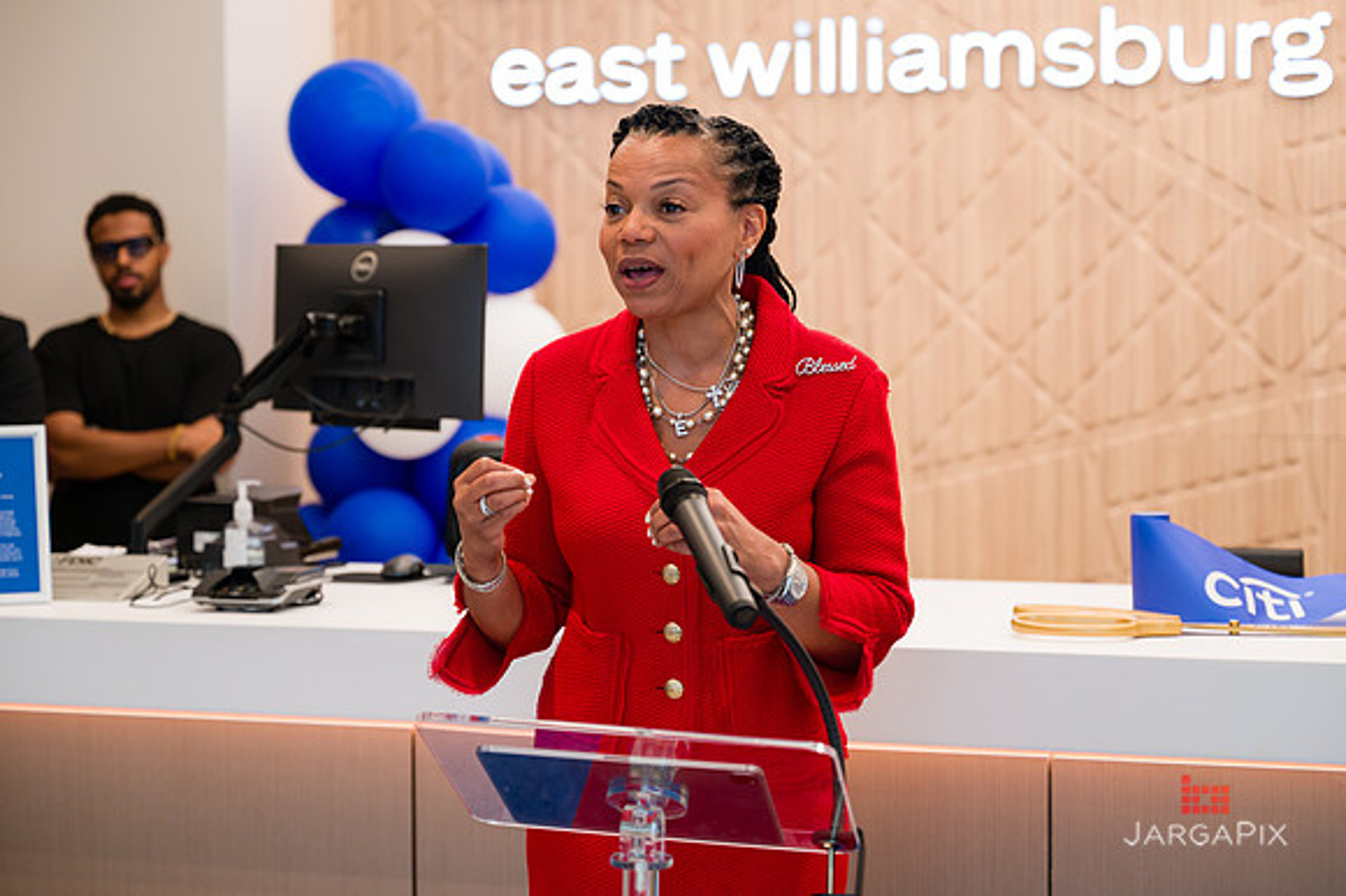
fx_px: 2707
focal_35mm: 72
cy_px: 434
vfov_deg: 18.8
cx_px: 693
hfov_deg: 27.9
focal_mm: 70
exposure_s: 1/200
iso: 400
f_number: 3.2
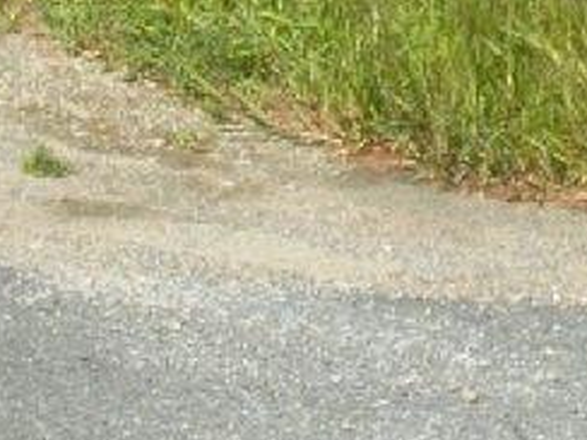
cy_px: -498
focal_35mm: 195
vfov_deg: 7.3
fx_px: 3307
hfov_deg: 9.9
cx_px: 775
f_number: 16
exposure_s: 1/250
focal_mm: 22
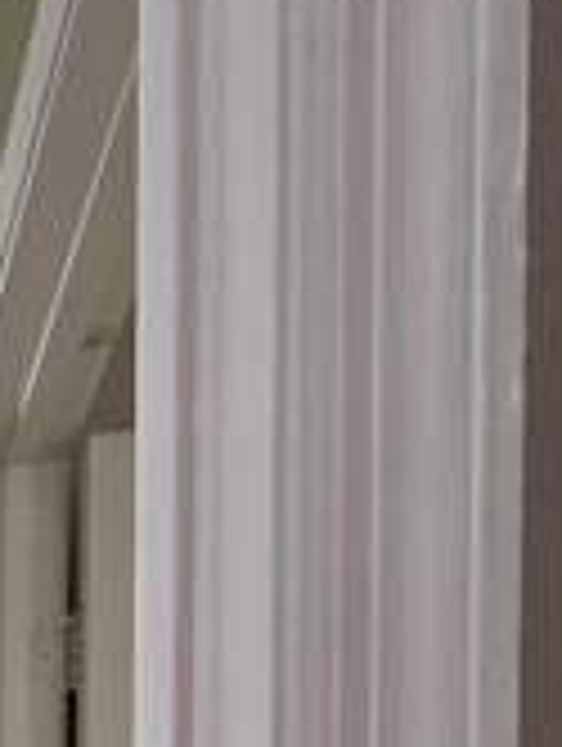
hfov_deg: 21.7
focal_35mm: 50
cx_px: -382
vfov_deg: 23.2
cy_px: 1300
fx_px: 1080
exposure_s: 1/60
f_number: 2.2
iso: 200
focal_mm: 2.2
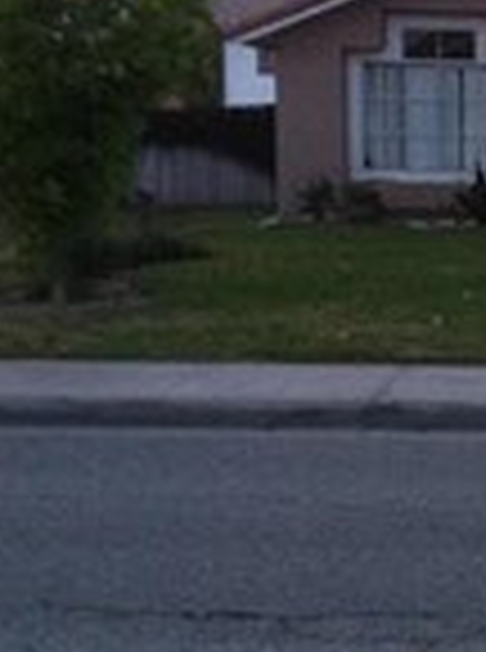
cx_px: 729
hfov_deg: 12.1
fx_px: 2181
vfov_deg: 17.0
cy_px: 382
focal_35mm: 116
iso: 200
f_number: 2.8
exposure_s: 1/15
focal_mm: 3.85
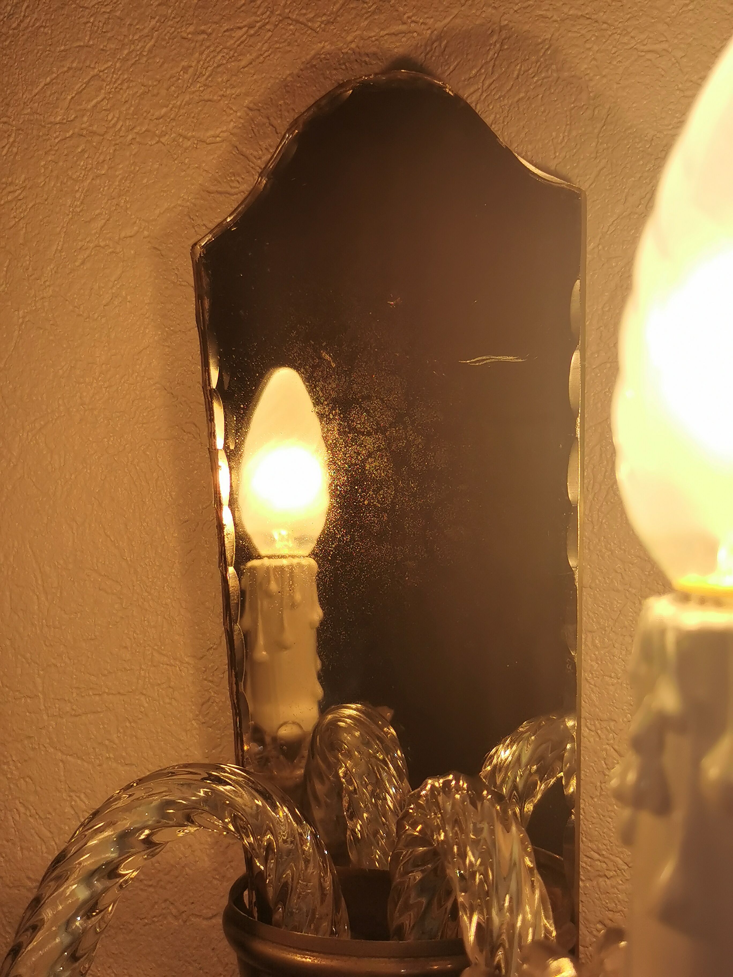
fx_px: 1214
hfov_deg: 33.6
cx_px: 366
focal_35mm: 43
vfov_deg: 43.9
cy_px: 488
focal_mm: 5.58
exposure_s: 1/770
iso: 50
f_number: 1.8
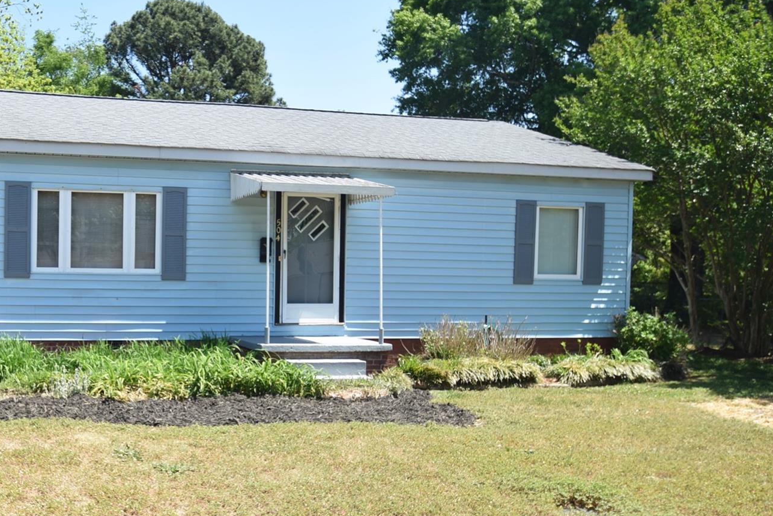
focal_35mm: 36
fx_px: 769
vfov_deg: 37.1
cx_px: 189
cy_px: 278
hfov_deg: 51.0
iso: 100
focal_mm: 15
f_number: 7.1
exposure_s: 1/200
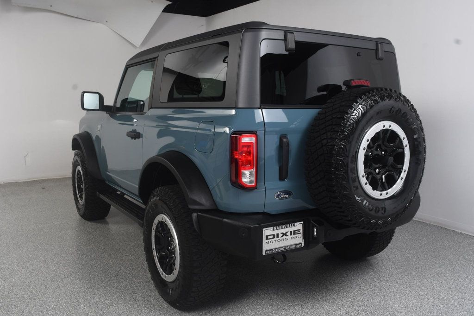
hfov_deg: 57.2
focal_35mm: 33
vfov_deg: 39.9
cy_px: 158
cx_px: 237
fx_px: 434
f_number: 9
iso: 100
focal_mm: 22
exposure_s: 1/160
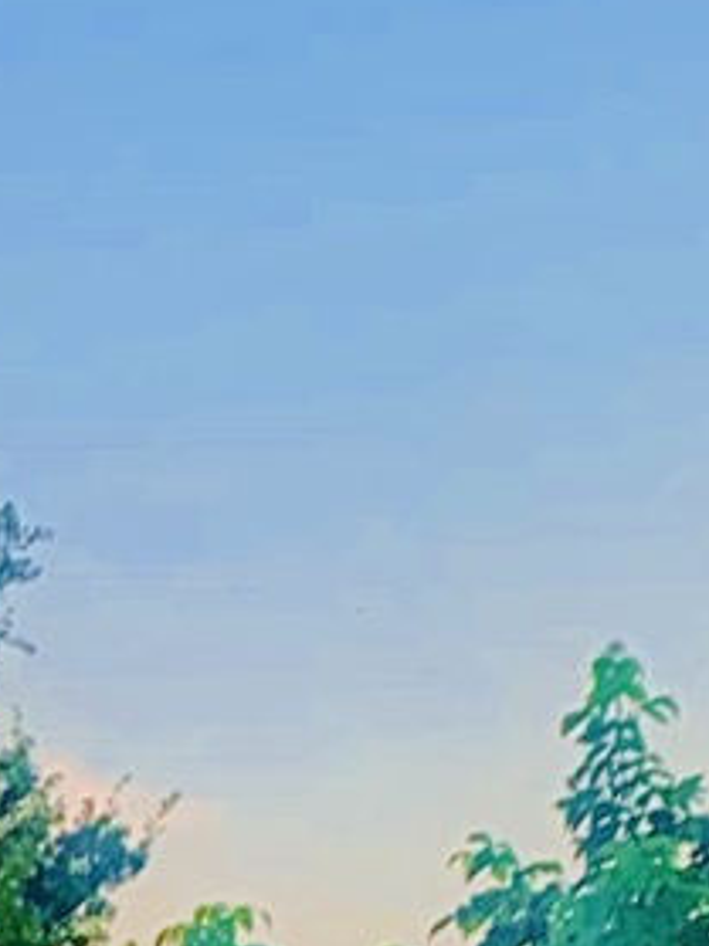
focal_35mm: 191
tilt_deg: +4.1
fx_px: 5220
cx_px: -1191
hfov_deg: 7.1
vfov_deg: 9.8
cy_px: 1716
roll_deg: +1.1
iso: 32
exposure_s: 1/121
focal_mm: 4.25
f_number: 1.8
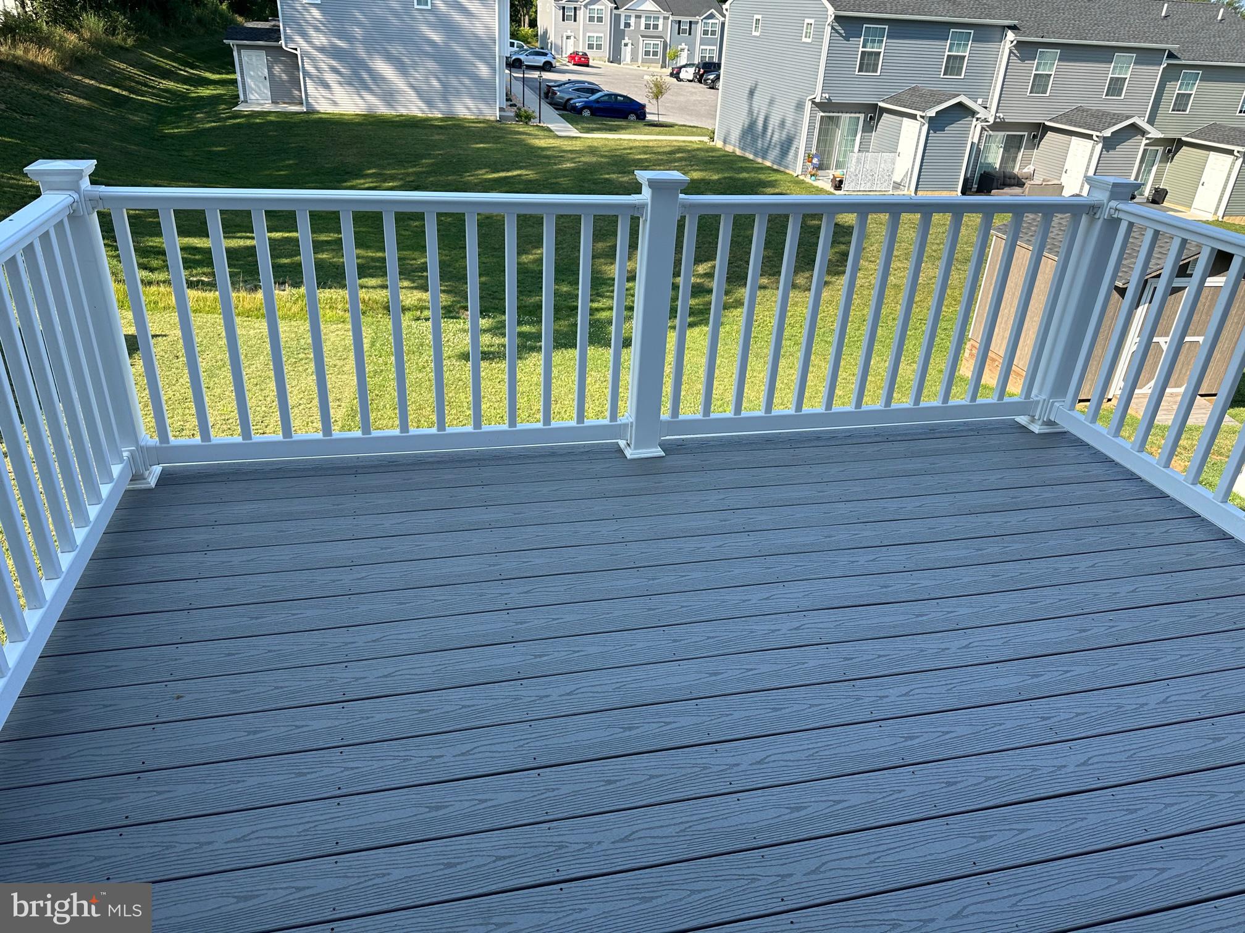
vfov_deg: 56.8
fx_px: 863
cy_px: 466
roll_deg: -3.4
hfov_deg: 71.6
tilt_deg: -28.9
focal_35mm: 24
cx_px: 622
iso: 80
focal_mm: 6.86
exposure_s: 1/1256
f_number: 1.78
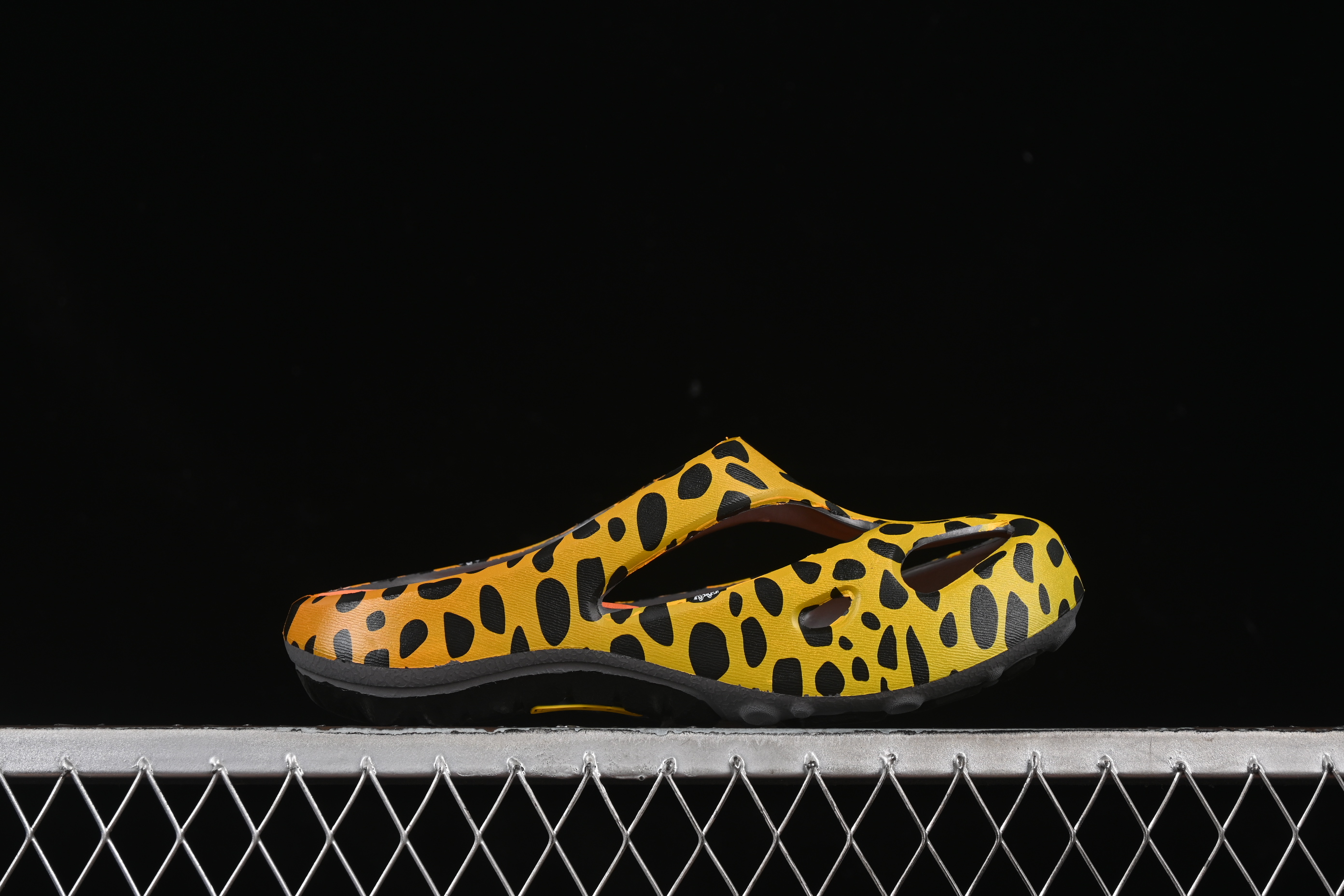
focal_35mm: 75
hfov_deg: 27.0
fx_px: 2800
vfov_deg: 18.2
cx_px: 672
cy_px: 448
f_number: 7.1
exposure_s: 1/80
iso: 160
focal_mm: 50
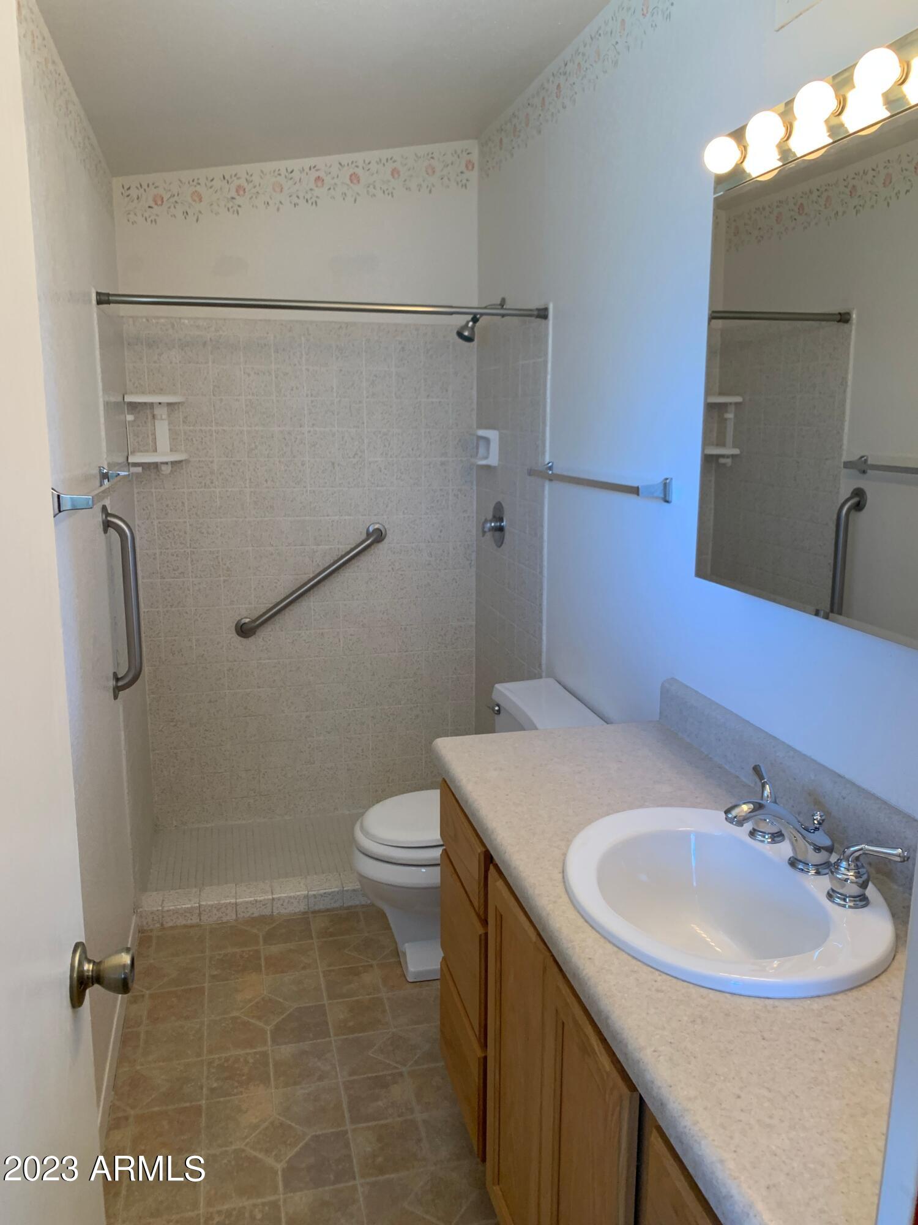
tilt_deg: -10.2
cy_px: 612
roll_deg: -0.7
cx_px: 459
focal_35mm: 26
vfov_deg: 67.3
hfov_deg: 53.1
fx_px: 919
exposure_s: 1/60
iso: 160
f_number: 1.8
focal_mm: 4.25
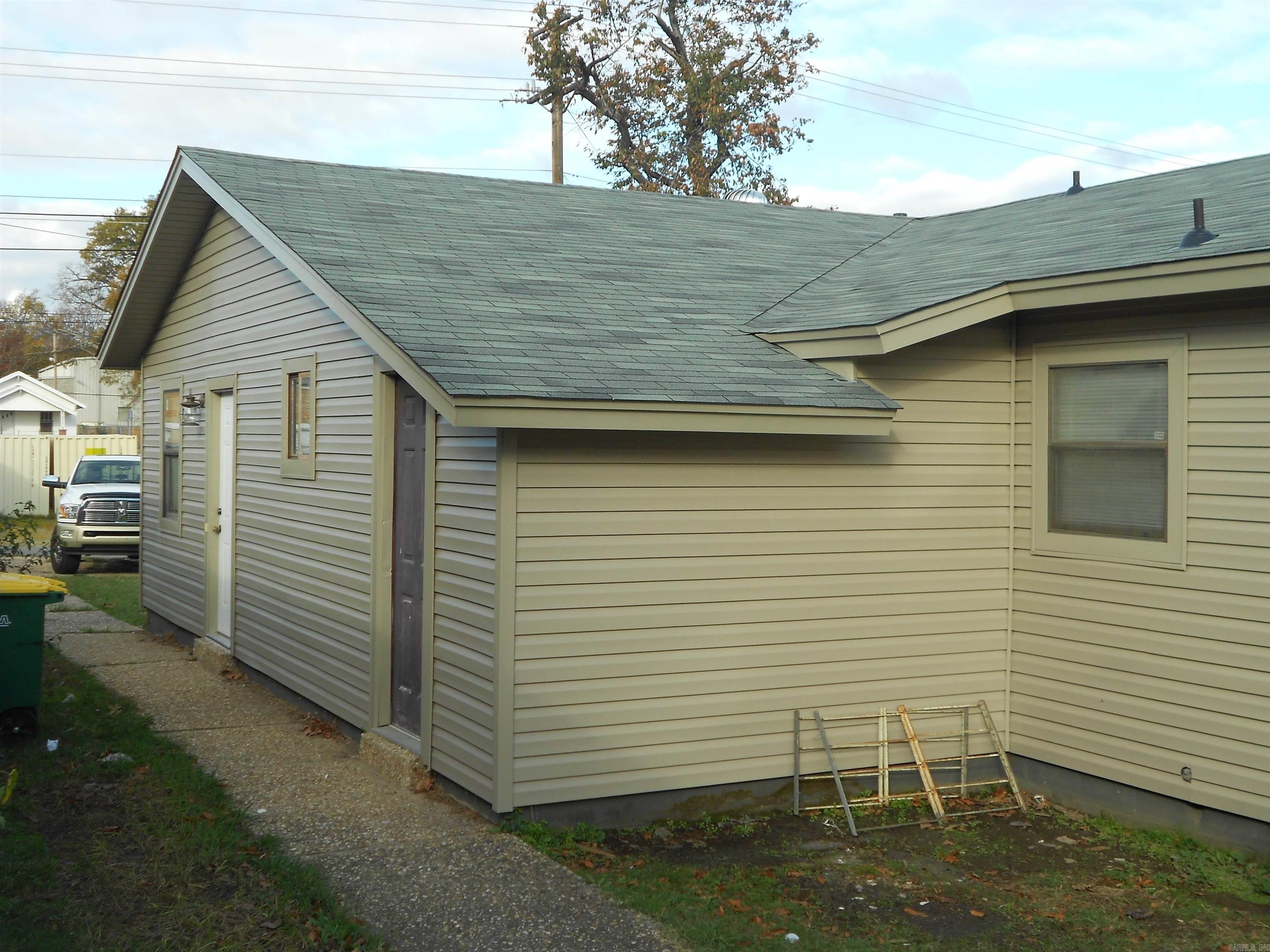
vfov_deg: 33.6
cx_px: 635
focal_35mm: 43
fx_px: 1578
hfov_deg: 43.9
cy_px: 476
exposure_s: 1/320
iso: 80
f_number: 4.2
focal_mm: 7.7
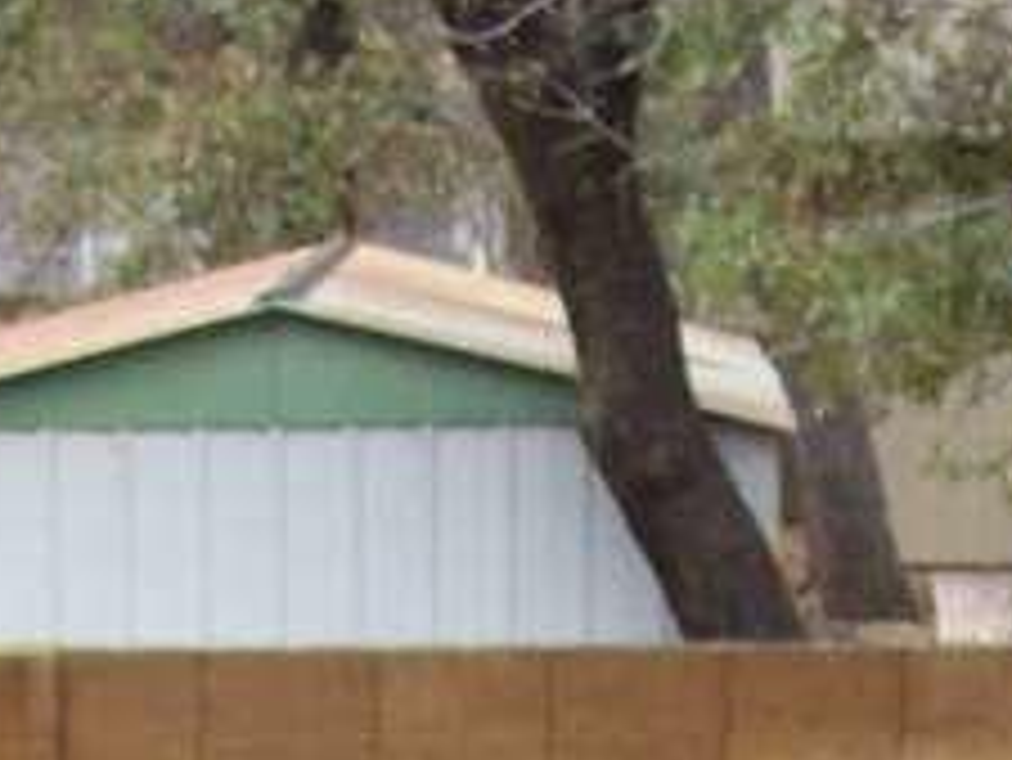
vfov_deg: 8.8
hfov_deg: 12.0
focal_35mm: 164
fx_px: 4797
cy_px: 1201
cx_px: 288
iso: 140
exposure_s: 1/110
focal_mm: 6
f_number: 2.7
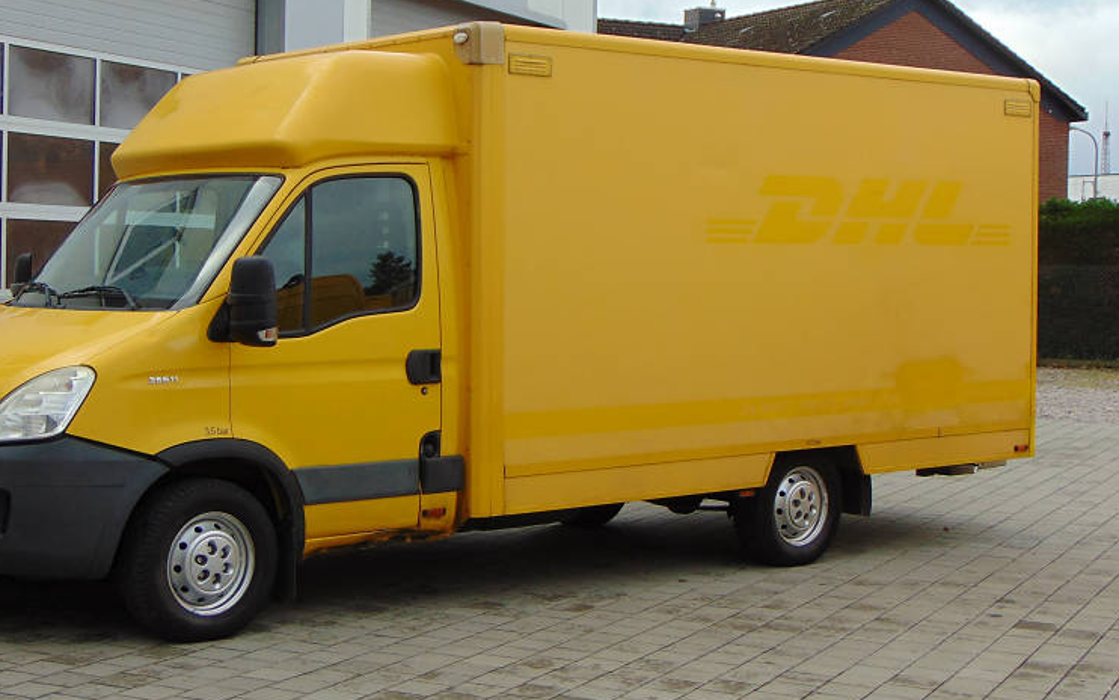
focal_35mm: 60
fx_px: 1830
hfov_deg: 34.0
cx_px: 492
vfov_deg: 21.6
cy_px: 317
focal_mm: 7.6
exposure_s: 1/250
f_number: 3.3
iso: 80
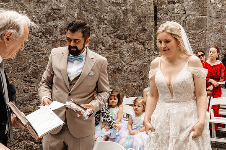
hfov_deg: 35.6
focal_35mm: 56
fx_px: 351
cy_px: 76
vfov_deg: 24.2
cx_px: 119
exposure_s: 1/320
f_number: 8
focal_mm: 35
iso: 800
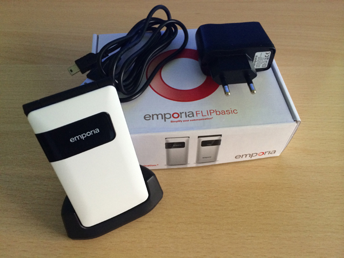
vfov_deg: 46.8
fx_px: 298
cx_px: 172
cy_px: 129
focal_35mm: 30
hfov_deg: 60.0
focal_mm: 4.12
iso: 250
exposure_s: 1/30
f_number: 2.2
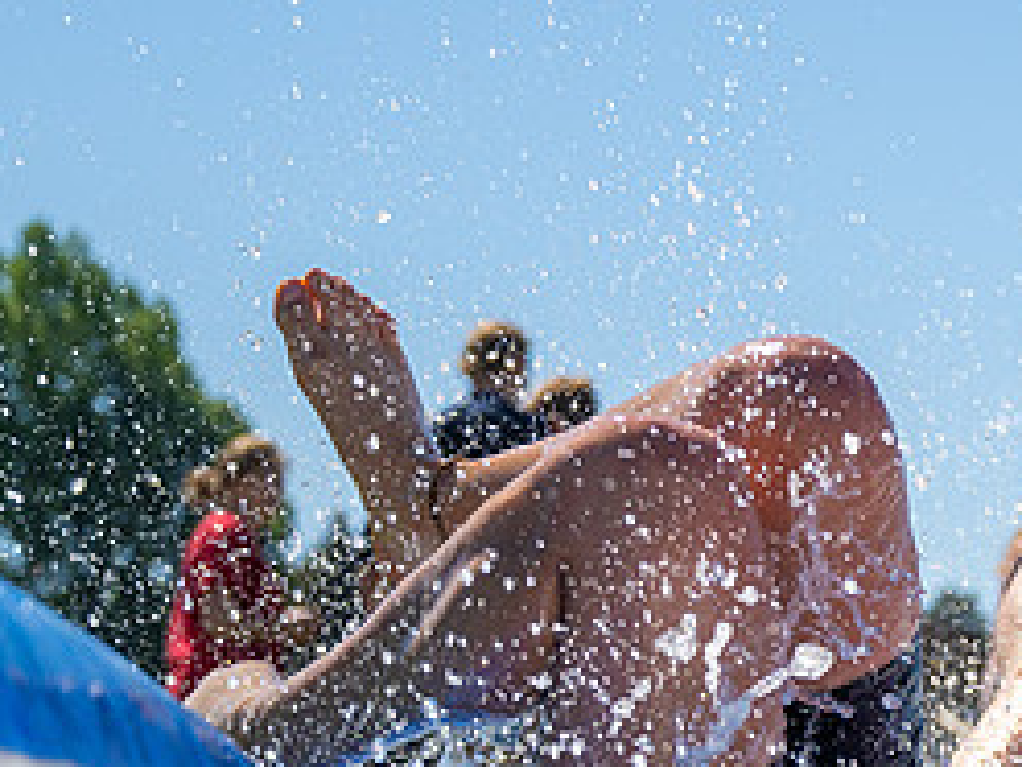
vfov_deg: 9.1
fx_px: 4812
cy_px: 406
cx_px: 1369
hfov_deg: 11.8
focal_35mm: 163
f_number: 4
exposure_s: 1/1600
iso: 100
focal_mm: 50
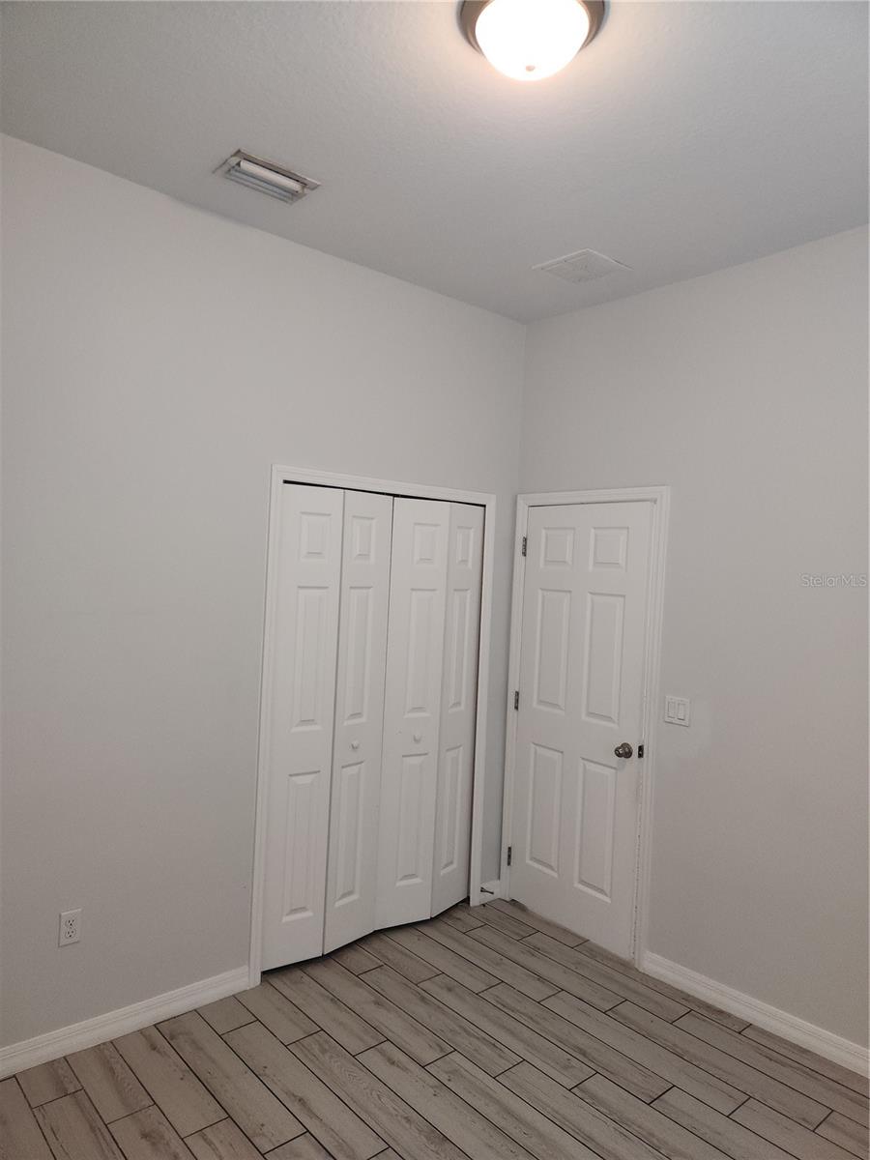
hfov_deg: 58.9
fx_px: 771
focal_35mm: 23
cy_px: 580
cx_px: 435
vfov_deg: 73.9
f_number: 1.8
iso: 100
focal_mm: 5.4
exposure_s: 1/40
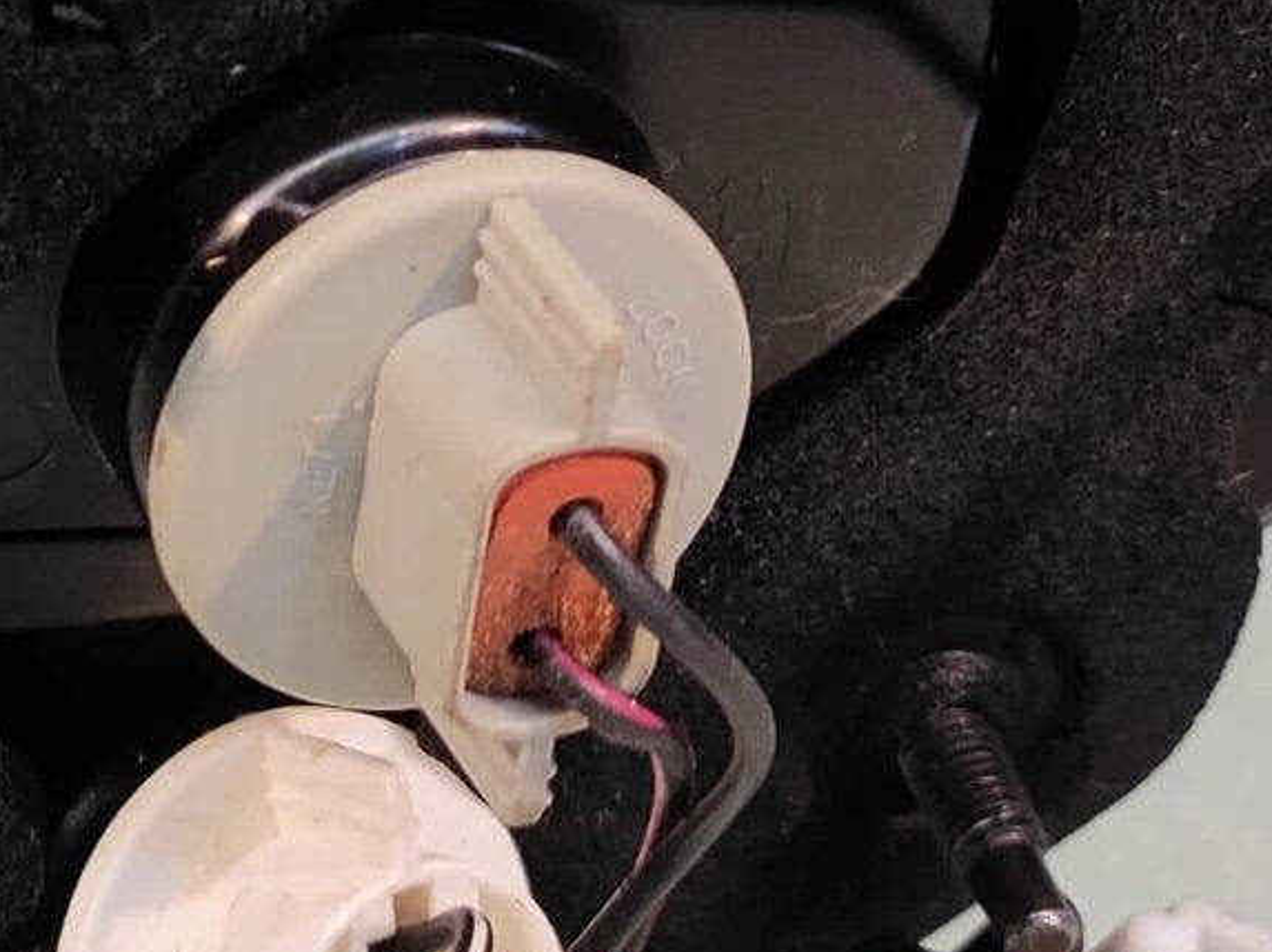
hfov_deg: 24.3
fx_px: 2791
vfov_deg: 19.2
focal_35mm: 76
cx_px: -42
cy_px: 235
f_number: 1.79
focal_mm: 4.74
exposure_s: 1/33
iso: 204
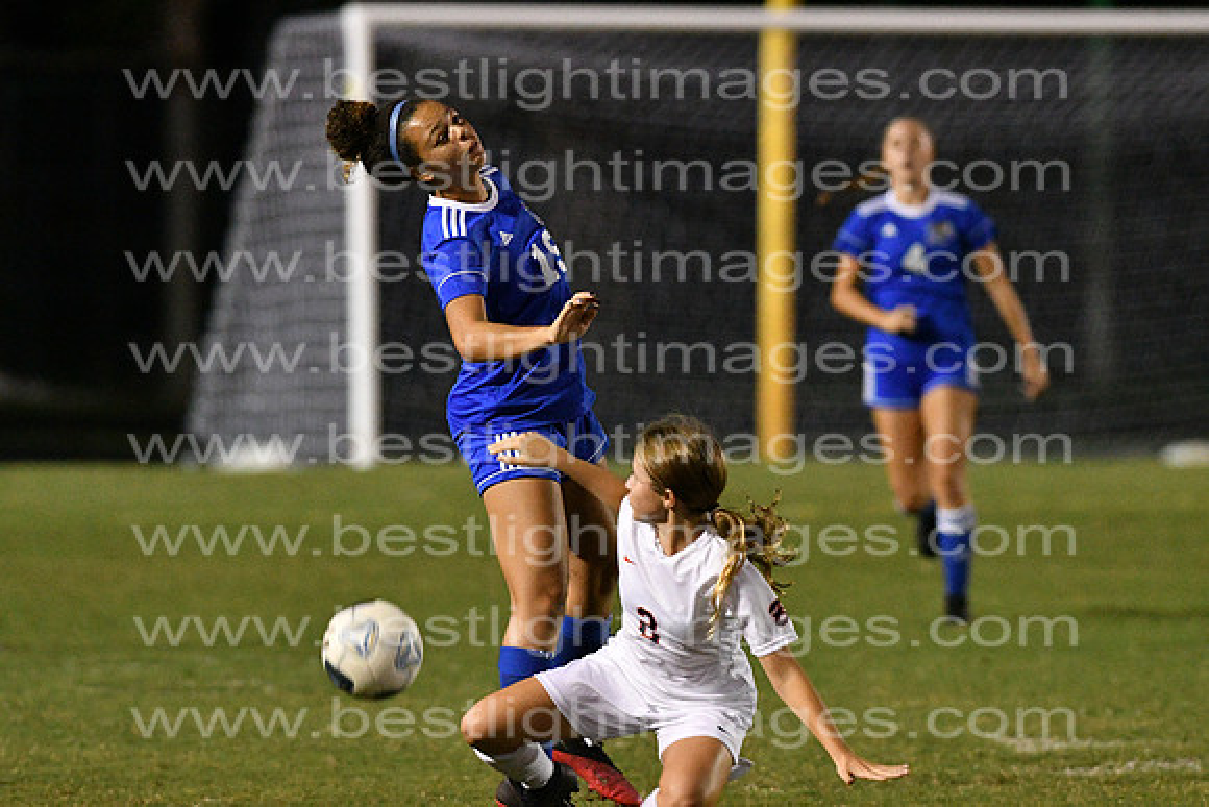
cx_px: 604
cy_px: 404
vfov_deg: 3.1
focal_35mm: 450
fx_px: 15115
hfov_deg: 4.6
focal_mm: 300
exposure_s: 1/640
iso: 10000
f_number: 3.5
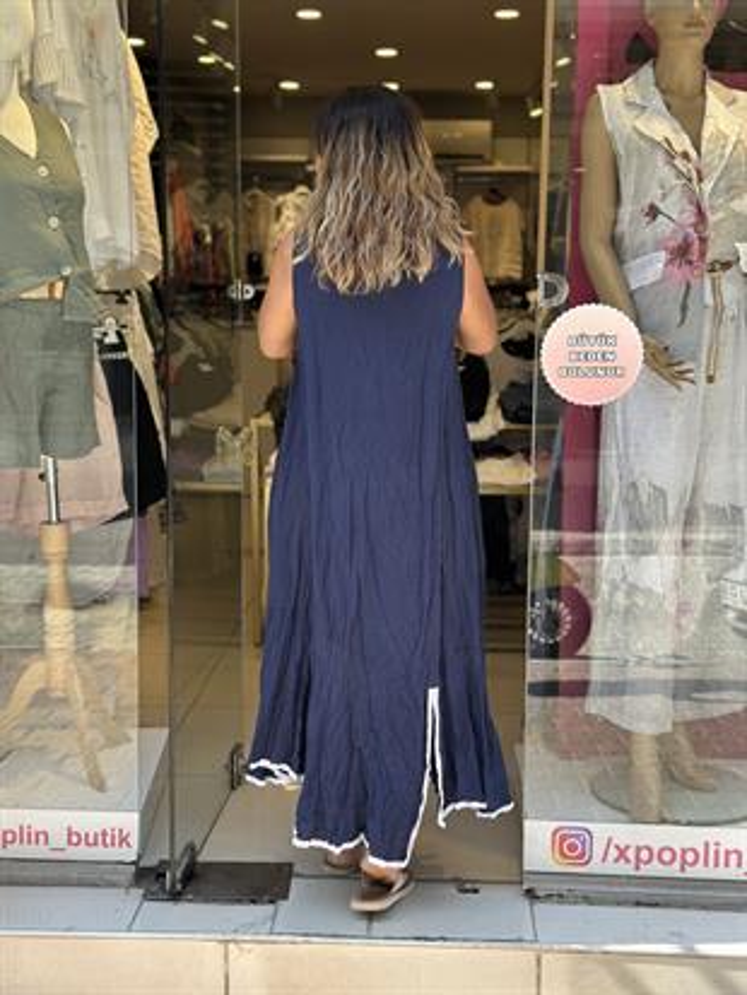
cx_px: 374
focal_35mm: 48
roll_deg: -0.6
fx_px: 1380
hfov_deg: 30.3
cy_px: 498
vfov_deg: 39.6
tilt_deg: -7.7
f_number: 1.78
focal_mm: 6.86
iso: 80
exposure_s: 1/335
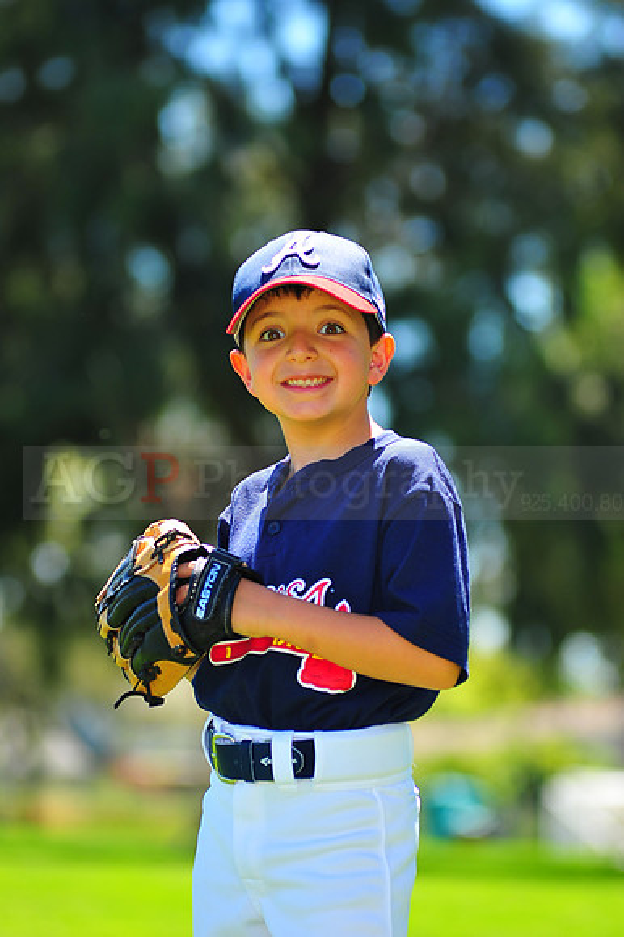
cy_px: 468
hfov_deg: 7.6
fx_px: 4685
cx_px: 312
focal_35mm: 180
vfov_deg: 11.4
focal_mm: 180
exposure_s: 1/400
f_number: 5
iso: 200
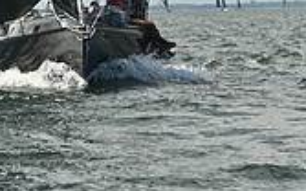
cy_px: -323
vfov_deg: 3.6
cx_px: 49
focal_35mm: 355
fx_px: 2958
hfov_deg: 5.9
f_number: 9
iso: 250
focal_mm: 100
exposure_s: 1/1250
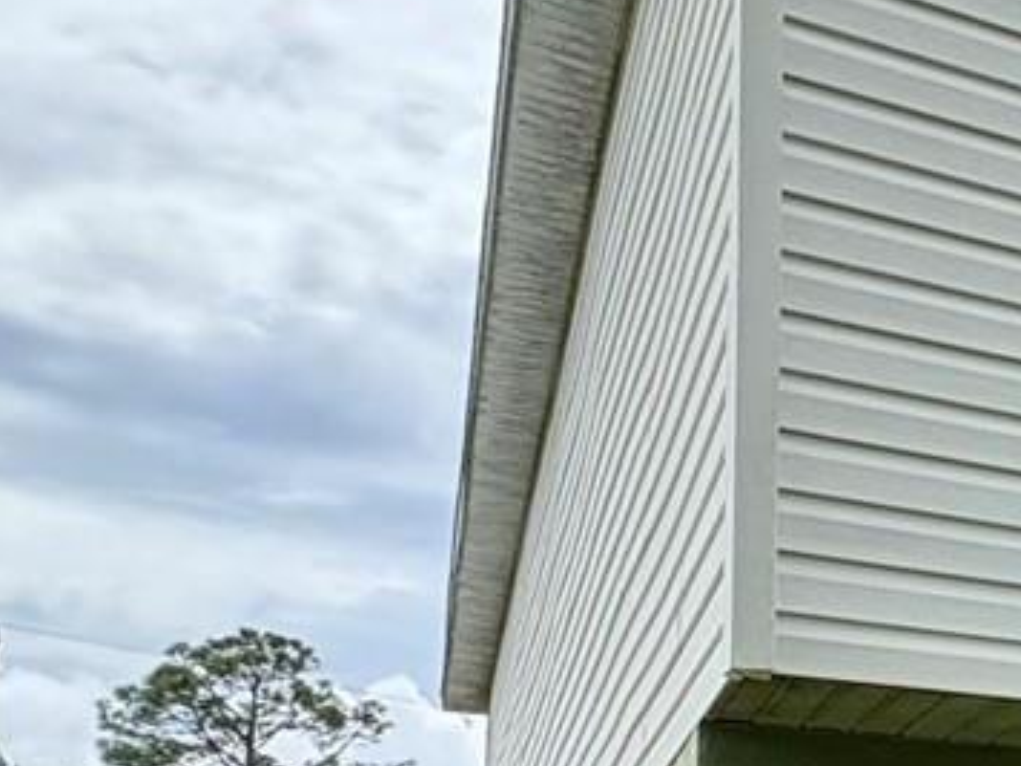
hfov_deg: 20.1
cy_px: 941
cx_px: 1919
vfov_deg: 21.5
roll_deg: +1.8
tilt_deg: +4.2
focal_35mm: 63
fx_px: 1858
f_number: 2.2
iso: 40
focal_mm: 2.22
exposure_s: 1/812
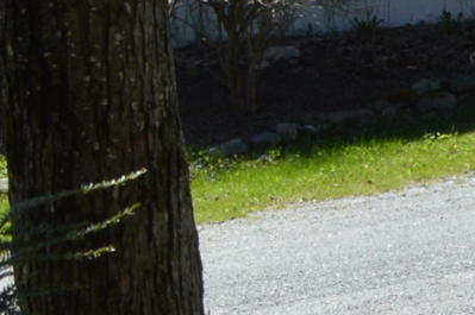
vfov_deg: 6.4
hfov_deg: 8.5
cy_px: -497
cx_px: 1424
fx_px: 2675
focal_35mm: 203
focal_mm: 18
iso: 100
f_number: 7.1
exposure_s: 1/200
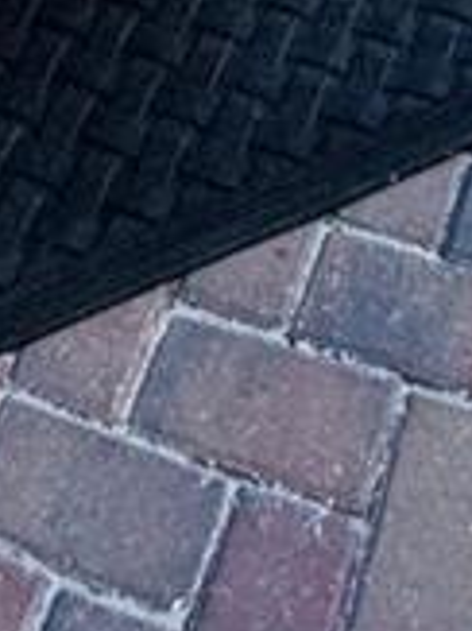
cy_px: -1305
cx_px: 209
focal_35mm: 103
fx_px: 1875
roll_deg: +2.3
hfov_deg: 14.3
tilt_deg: -7.8
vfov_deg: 11.1
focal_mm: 2.22
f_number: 2.2
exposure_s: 1/249
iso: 40
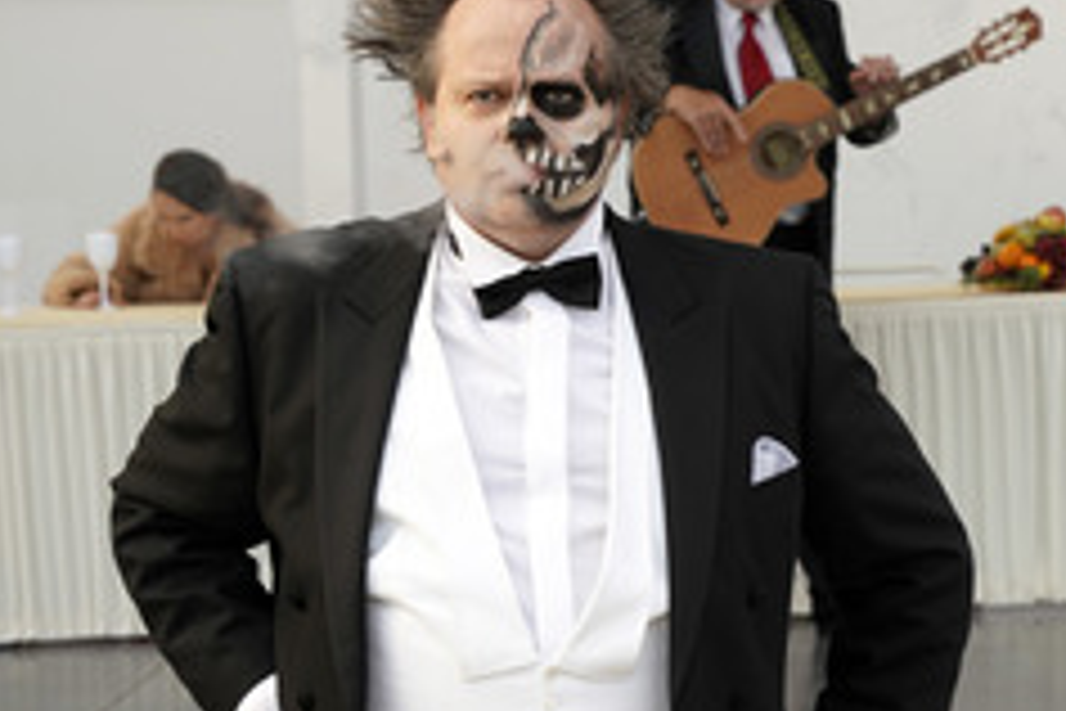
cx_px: 641
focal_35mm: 118
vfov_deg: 11.6
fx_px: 3494
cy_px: 297
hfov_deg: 17.3
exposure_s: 1/250
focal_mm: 62
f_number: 6.3
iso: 640
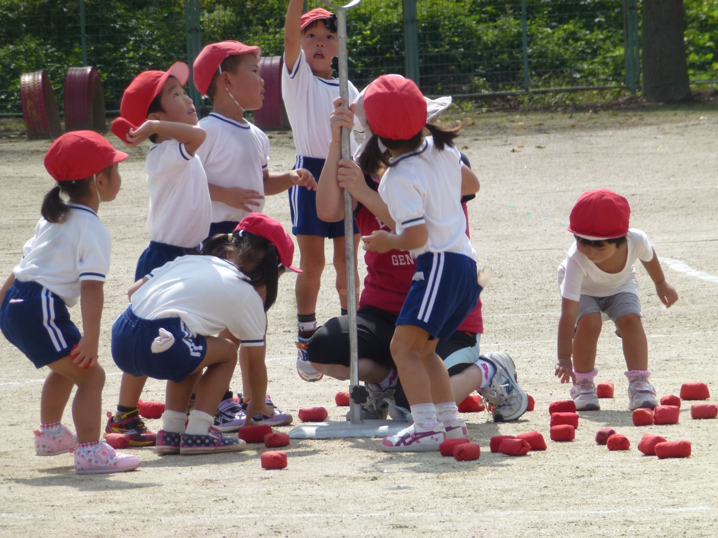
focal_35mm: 384
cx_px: 359
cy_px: 269
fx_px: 7965
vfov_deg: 3.9
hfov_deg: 5.2
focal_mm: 68.8
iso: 100
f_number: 5.9
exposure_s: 1/500
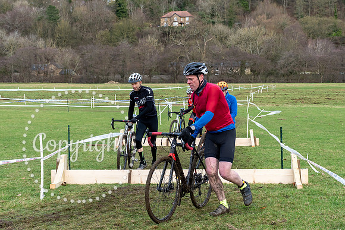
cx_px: 207
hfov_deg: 31.3
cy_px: 78
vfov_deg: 21.2
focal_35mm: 64
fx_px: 614
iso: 500
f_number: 4
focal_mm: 31
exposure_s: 1/800
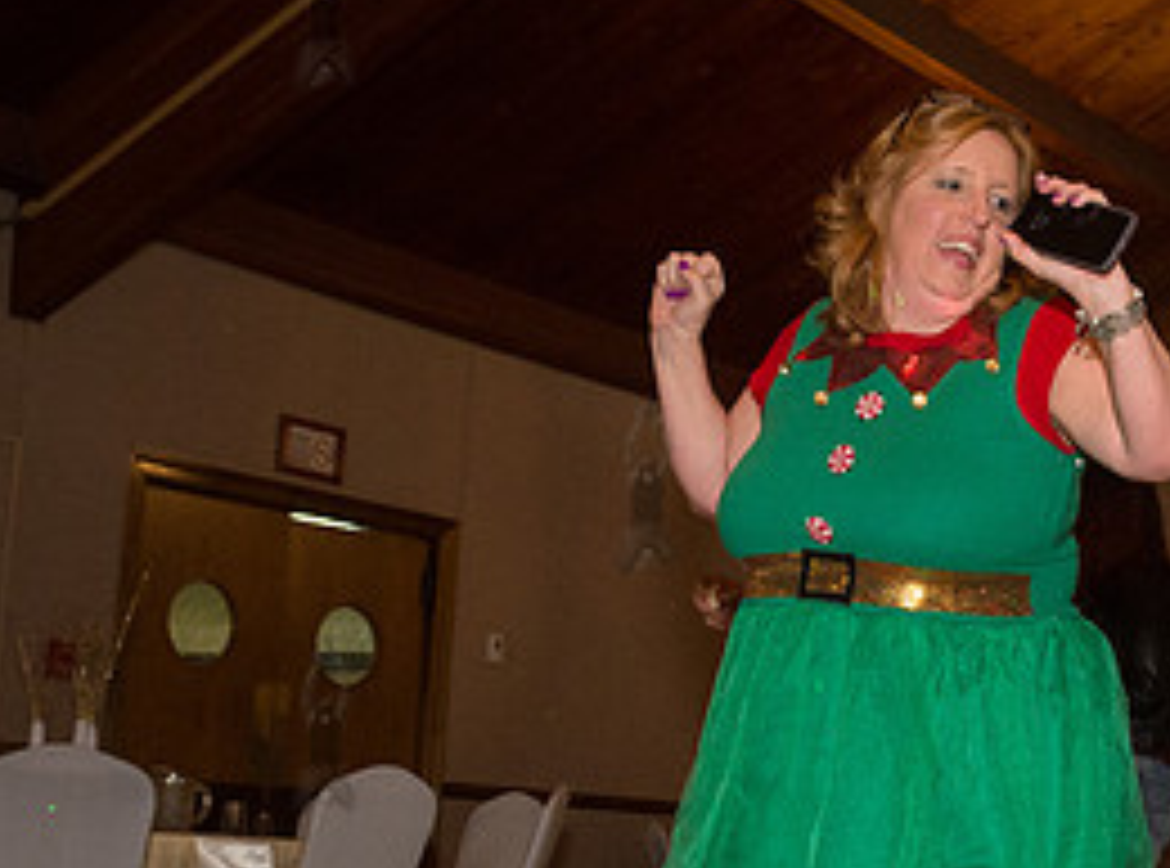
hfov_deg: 25.0
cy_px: 626
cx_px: 1210
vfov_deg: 19.7
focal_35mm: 74
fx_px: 2492
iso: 1600
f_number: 5
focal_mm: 24
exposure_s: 1/320
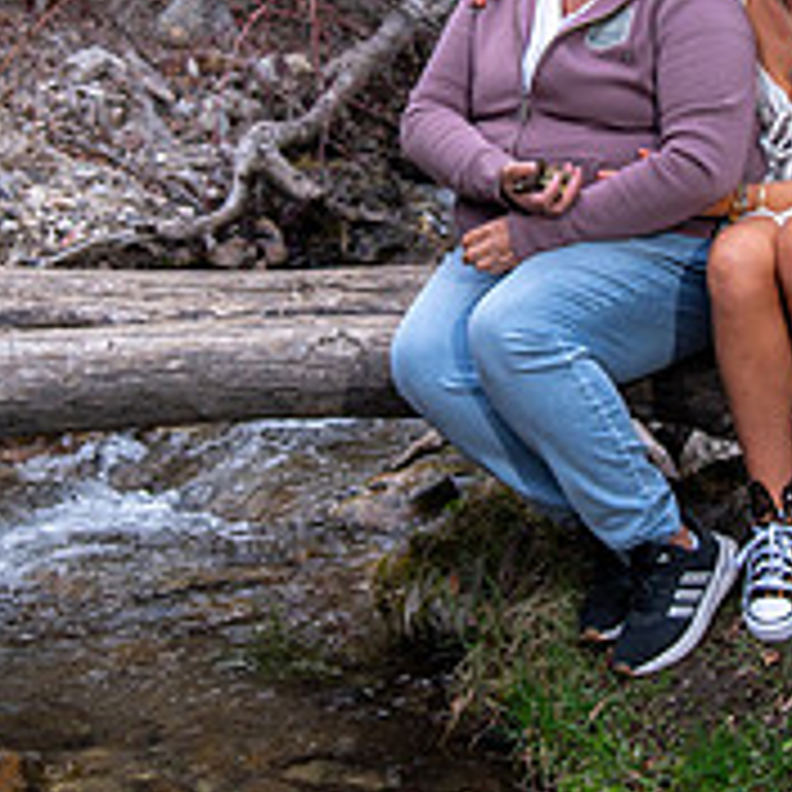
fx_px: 2770
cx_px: 459
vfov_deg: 16.1
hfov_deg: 16.3
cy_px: 138
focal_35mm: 107
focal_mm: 35
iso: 1250
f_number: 4
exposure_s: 1/125
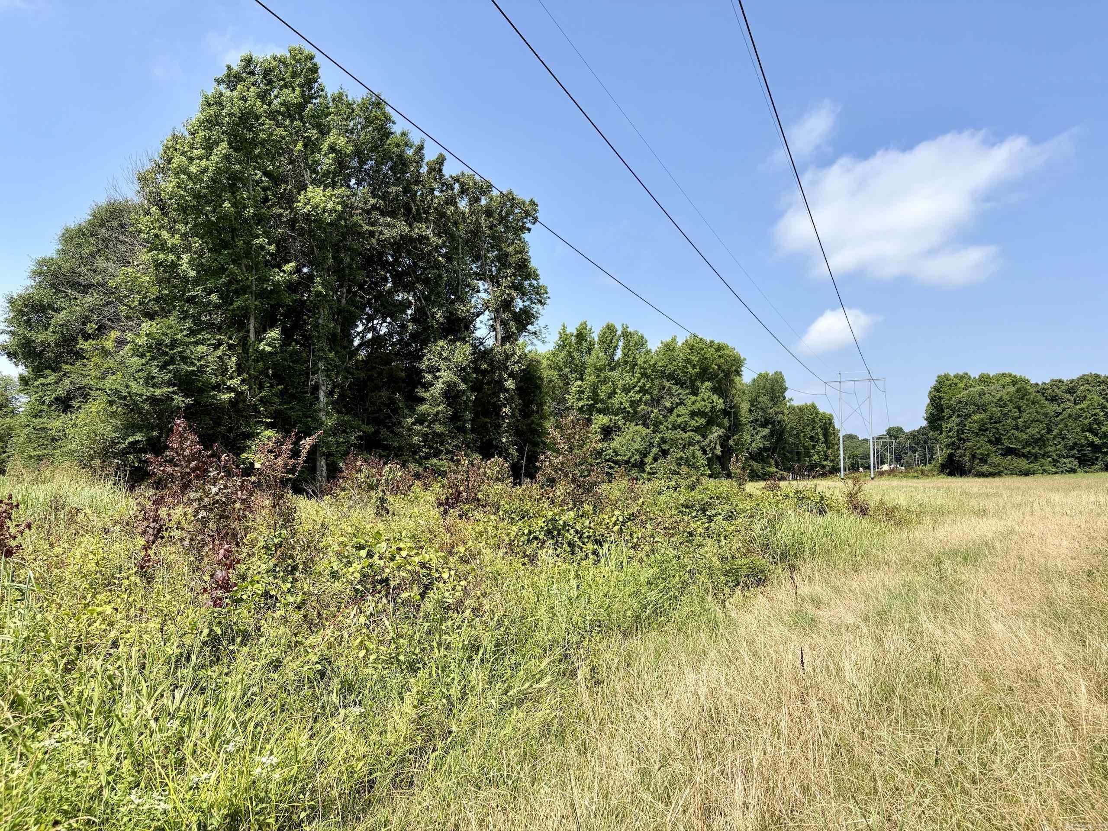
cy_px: 416
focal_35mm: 26
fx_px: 832
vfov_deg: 53.1
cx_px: 554
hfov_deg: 67.3
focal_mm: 5.96
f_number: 1.6
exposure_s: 1/2639
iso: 50
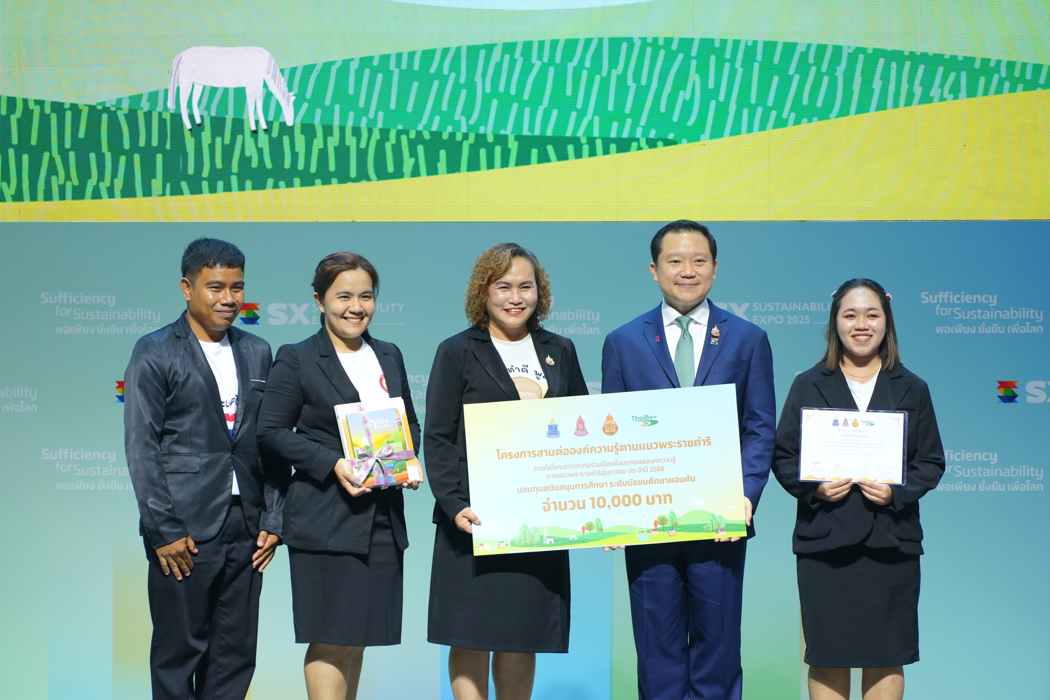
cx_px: 525
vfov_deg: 6.9
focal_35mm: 200
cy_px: 350
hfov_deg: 10.3
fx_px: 5833
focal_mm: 200
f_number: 4
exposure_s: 1/320
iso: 1600
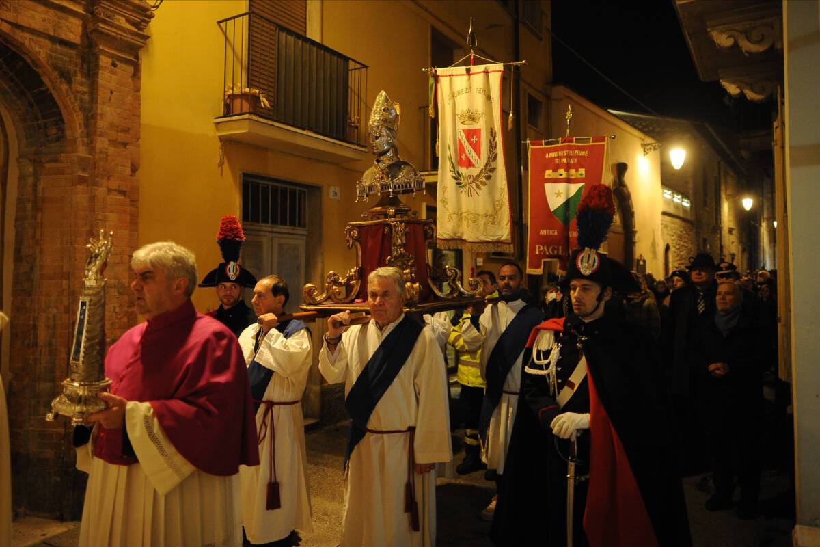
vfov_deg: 53.1
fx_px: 547
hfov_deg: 73.7
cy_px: 274
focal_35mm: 24
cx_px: 410
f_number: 1.4
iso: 3200
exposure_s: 1/200
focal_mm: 24
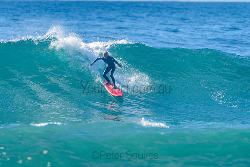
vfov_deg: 2.2
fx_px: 4256
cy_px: 70
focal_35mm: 613
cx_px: 110
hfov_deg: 3.4
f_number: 5.6
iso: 250
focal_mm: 500
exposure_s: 1/2000
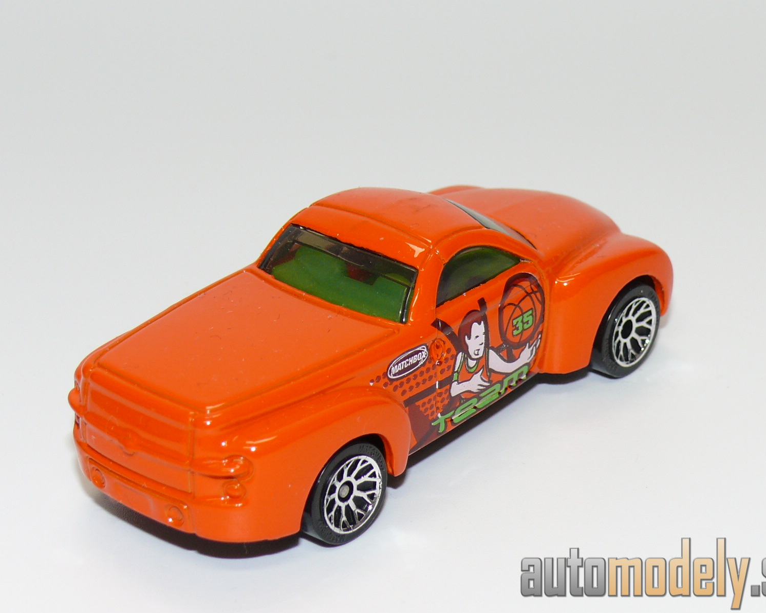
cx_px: 402
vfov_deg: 14.0
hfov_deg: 17.5
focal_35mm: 110
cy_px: 308
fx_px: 2494
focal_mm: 13.7
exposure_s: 1/30
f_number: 4
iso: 100
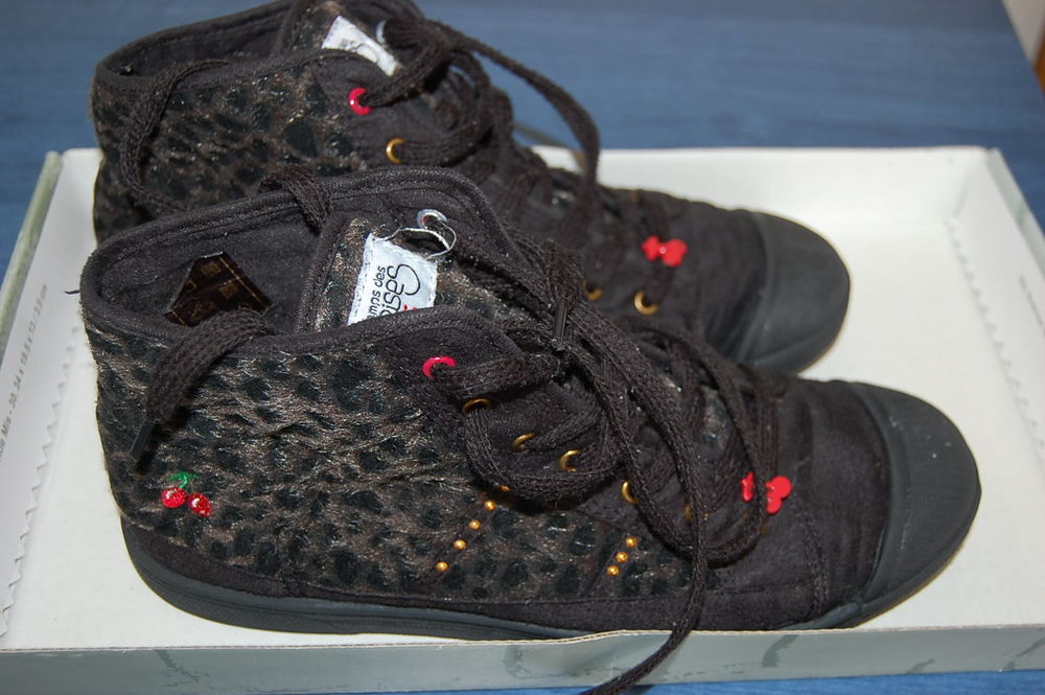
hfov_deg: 42.4
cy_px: 348
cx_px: 522
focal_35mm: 46
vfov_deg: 28.9
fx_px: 1349
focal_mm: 31
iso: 400
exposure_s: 1/60
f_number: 4.5
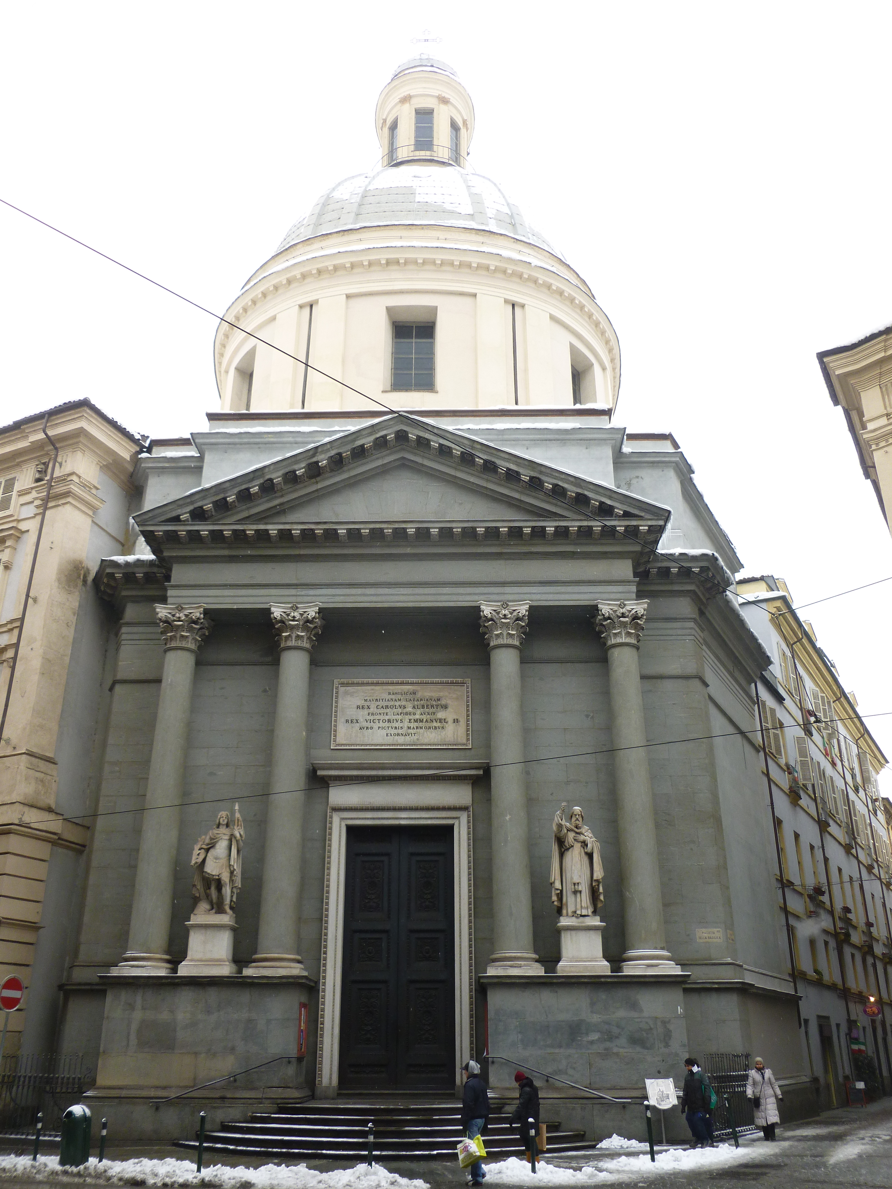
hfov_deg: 49.7
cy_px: 594
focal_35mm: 28
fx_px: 962
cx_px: 446
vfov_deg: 63.4
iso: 100
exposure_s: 1/160
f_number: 3.3
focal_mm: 5
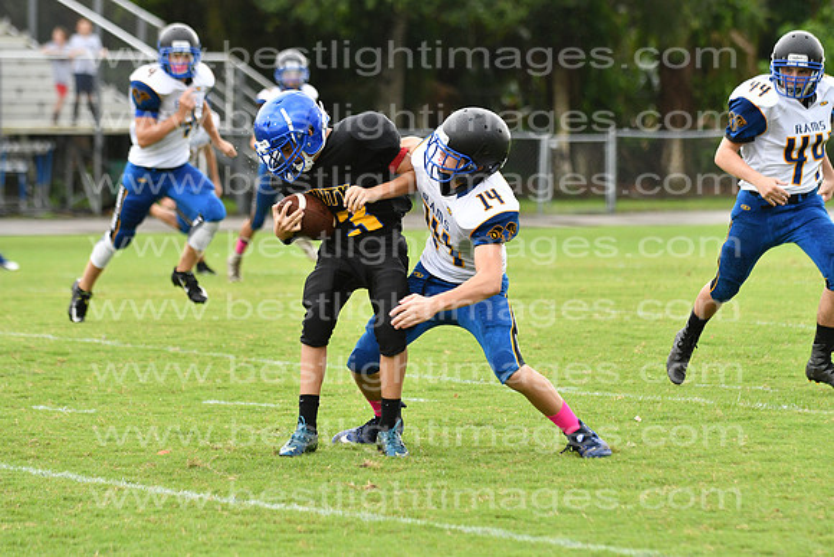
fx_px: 4866
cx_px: 417
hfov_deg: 9.8
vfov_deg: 6.5
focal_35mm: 210
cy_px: 278
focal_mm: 140
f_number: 3.5
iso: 800
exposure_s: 1/1600
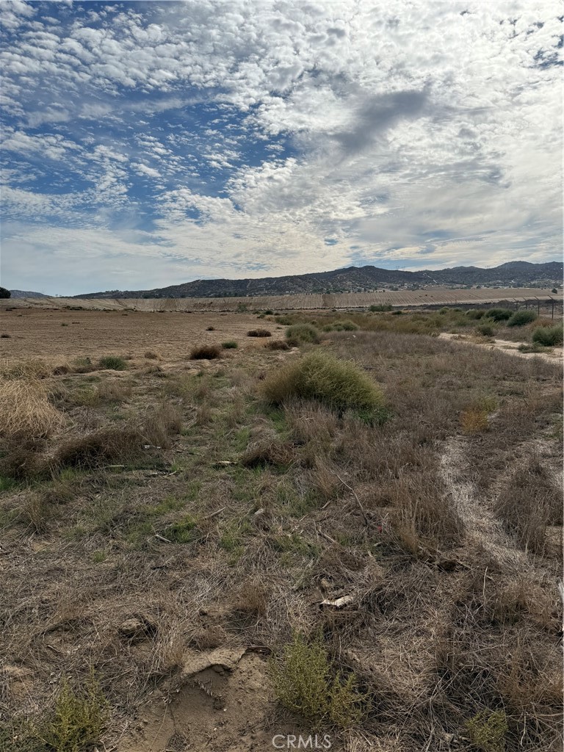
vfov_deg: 71.6
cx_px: 282
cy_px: 376
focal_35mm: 24
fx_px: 521
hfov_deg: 56.8
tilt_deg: -7.1
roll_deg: +1.9
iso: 80
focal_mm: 6.76
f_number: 1.78
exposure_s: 1/11905
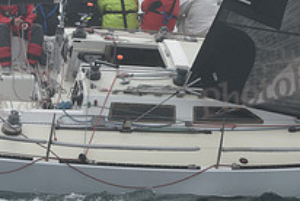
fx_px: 1644
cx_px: 125
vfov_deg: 7.0
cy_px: 25
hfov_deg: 10.4
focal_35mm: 197
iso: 250
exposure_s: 1/800
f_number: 10
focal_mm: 70
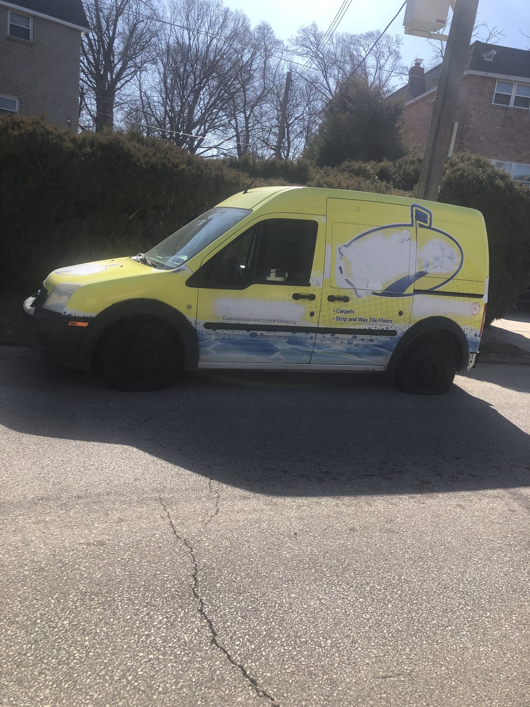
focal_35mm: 28
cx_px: 265
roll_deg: -10.3
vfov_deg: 63.4
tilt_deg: -14.5
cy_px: 354
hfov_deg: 49.7
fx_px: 572
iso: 20
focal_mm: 3.99
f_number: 1.8
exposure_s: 1/1621
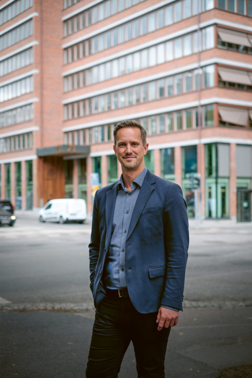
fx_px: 556
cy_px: 189
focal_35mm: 53
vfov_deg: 37.5
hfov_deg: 25.5
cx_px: 126
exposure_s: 1/800
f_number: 2
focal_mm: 35
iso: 200
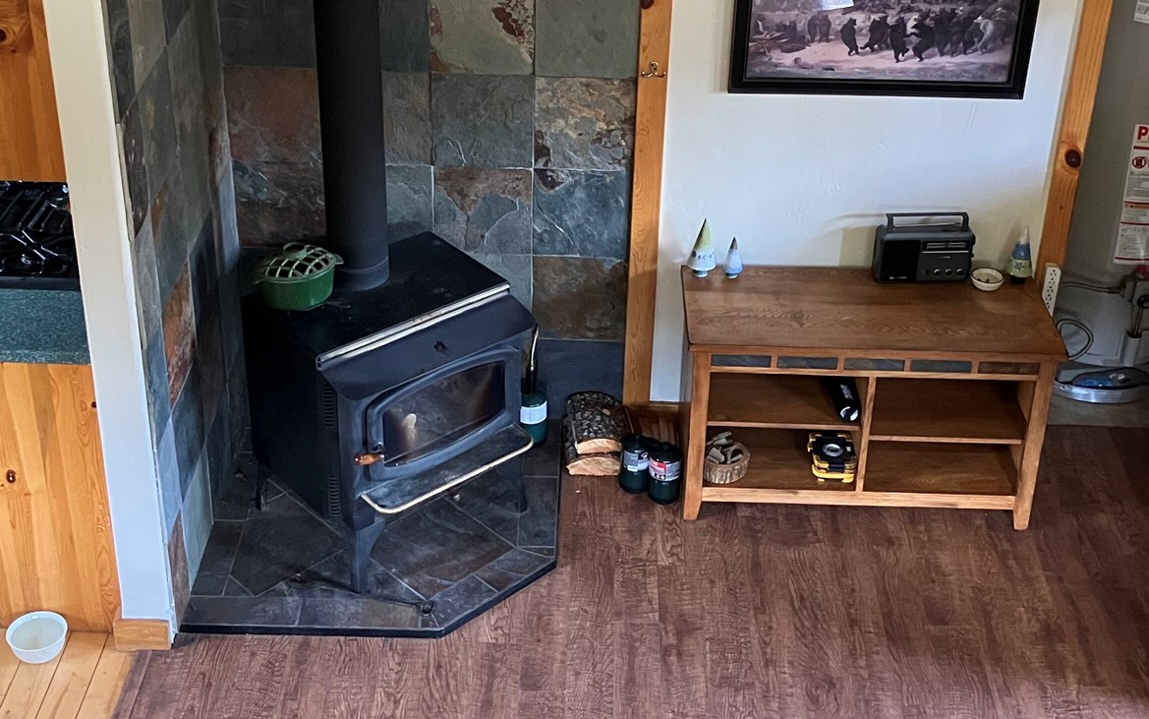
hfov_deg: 38.9
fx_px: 1629
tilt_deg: -28.1
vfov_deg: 24.8
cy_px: 256
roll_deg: -1.0
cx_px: 568
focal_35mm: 52
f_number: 1.8
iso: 320
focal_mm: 3.99
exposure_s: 1/51
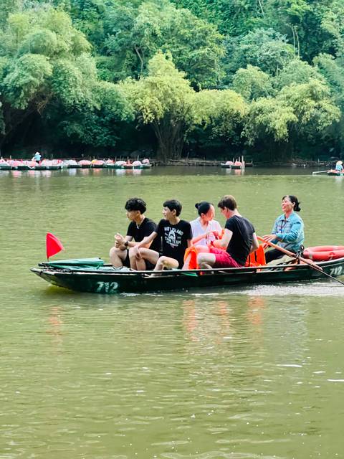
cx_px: 172
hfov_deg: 19.1
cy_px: 230
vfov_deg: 25.3
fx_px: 1020
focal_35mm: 77
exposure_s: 1/58
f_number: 2.8
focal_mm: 9
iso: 800
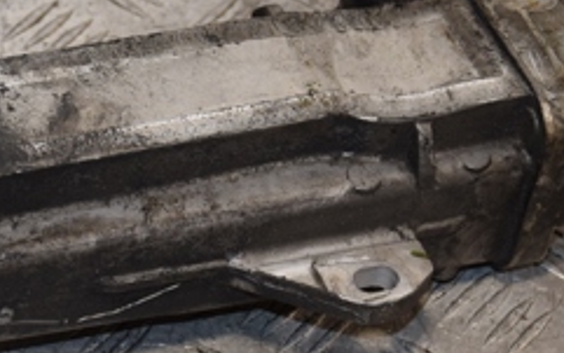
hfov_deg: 12.9
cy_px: 215
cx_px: 171
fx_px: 2492
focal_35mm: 162
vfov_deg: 8.1
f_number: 5.6
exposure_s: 1/200
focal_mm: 40
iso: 800
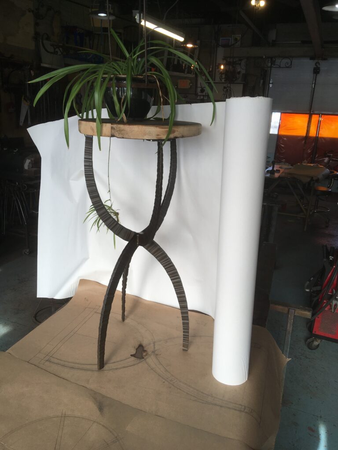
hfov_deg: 48.2
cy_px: 225
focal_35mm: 29
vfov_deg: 61.7
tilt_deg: -18.0
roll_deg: -2.6
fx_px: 378
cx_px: 169
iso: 25
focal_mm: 4.15
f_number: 2.2
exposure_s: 1/195
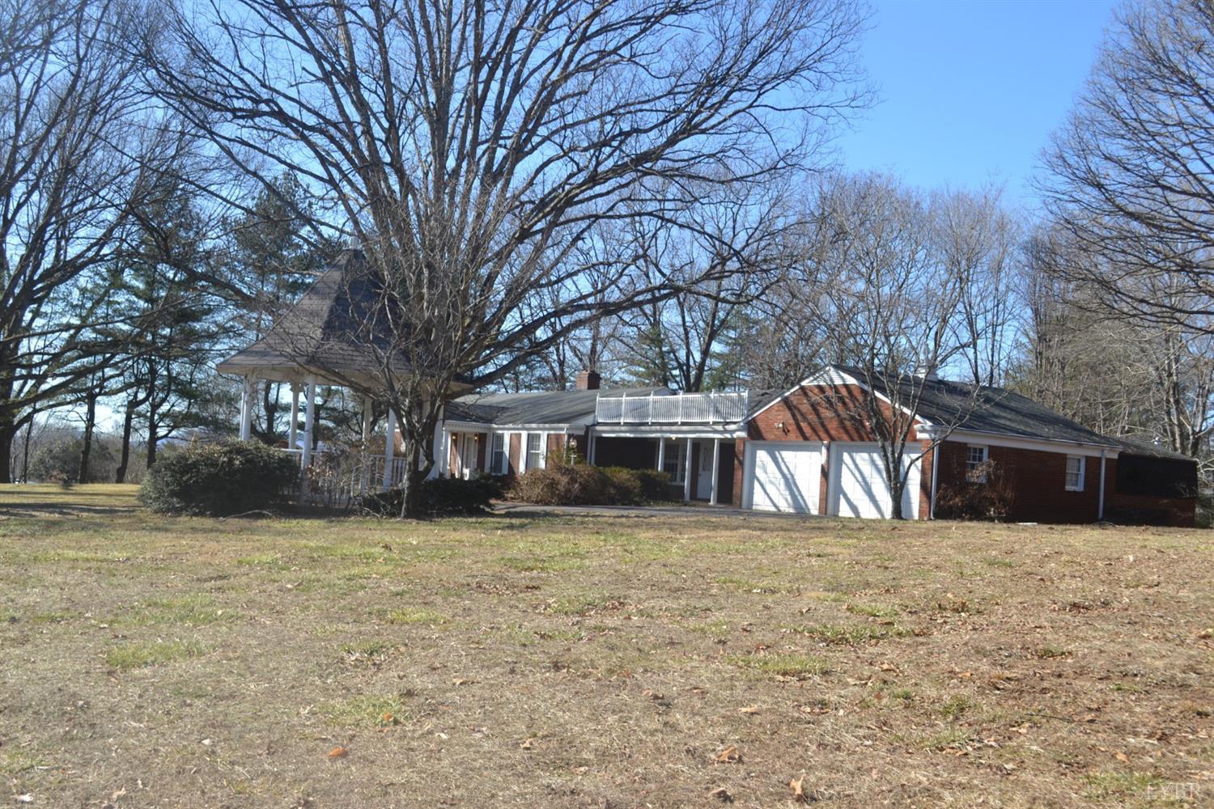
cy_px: 404
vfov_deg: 34.2
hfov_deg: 49.6
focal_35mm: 39
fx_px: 1315
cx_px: 607
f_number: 7.1
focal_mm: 26
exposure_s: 1/160
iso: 100
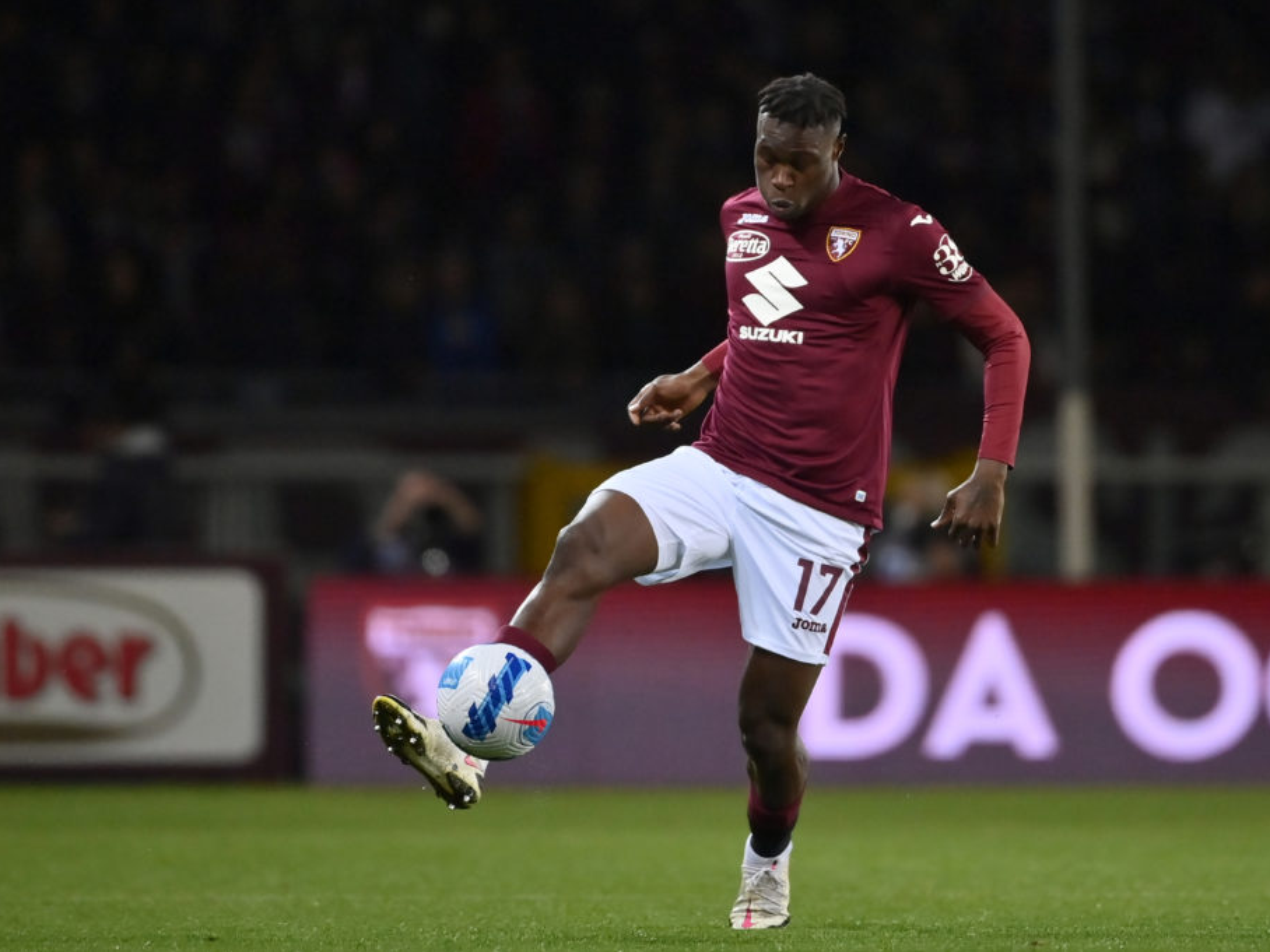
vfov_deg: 3.4
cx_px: 680
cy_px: 476
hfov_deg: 4.6
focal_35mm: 434
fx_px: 15923
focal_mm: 400
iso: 2000
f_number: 4
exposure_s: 1/1600
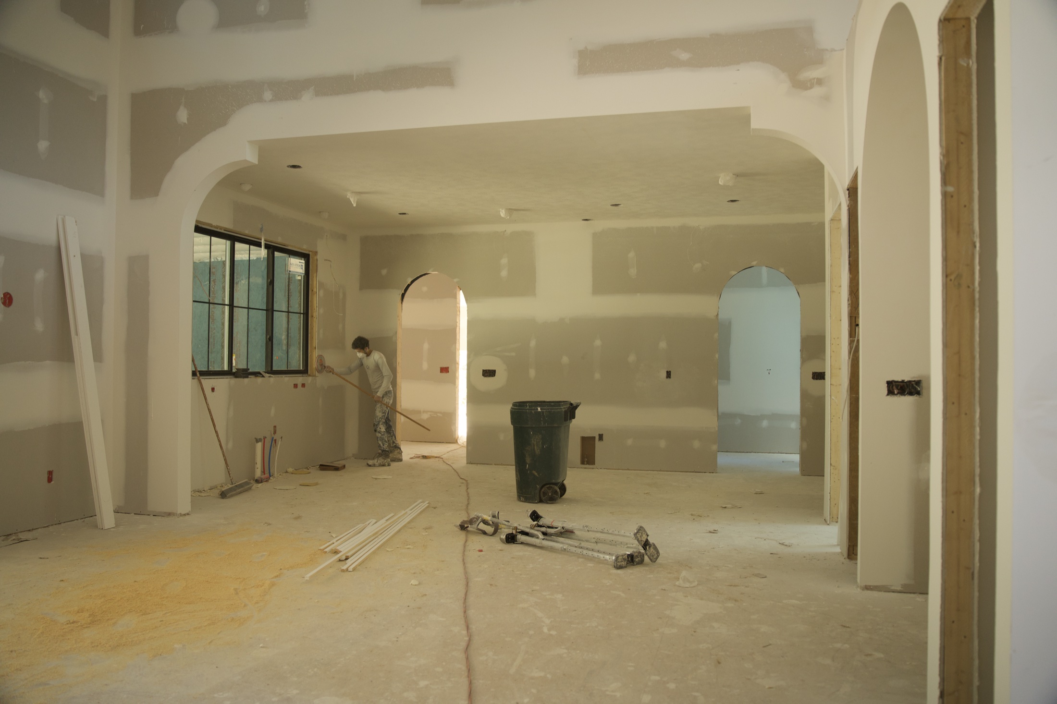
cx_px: 528
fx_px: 822
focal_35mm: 28
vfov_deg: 46.4
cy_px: 352
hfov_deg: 65.5
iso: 800
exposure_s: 1/125
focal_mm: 28
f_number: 2.8
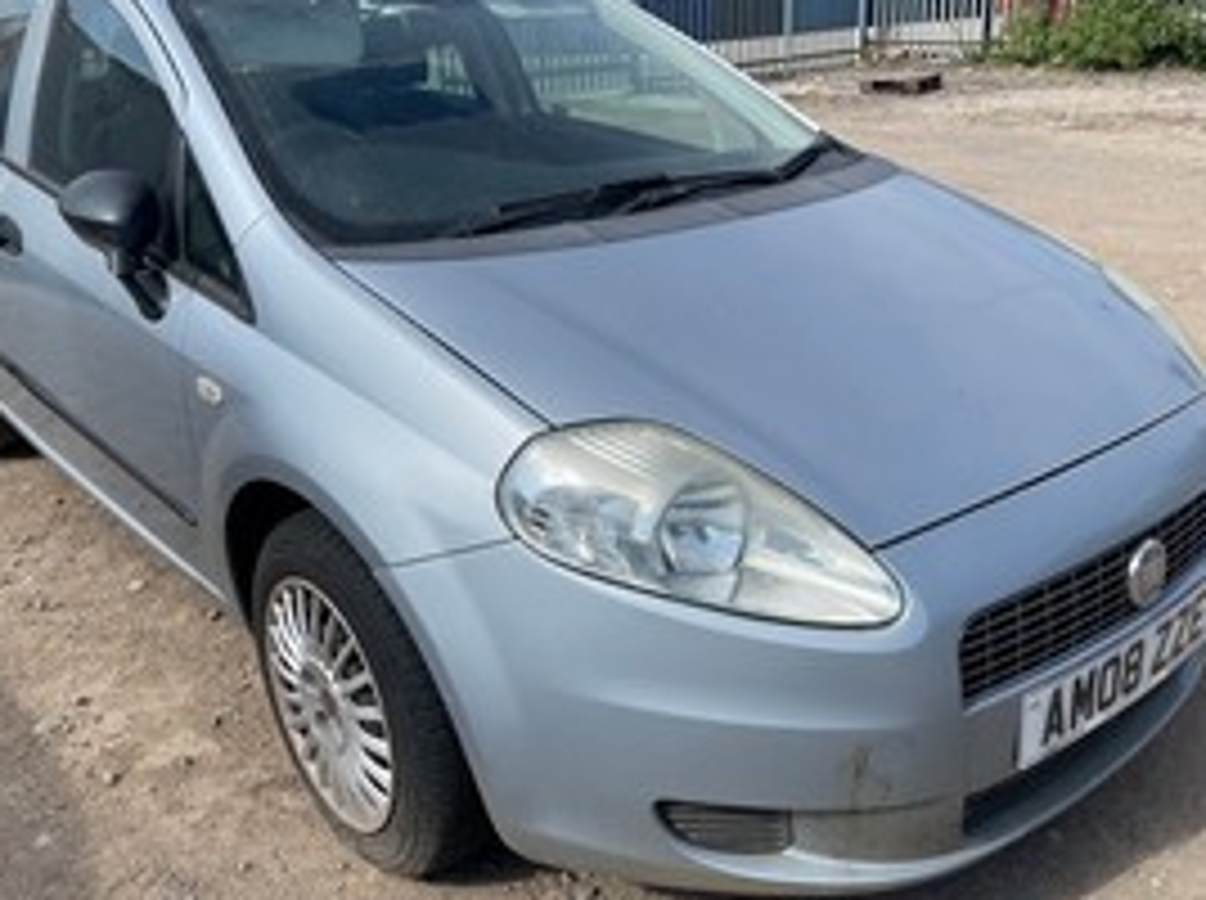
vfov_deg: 41.7
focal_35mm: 34
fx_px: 1182
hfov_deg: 54.0
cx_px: 558
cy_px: 436
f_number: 1.6
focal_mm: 4.2
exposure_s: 1/3300
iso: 32
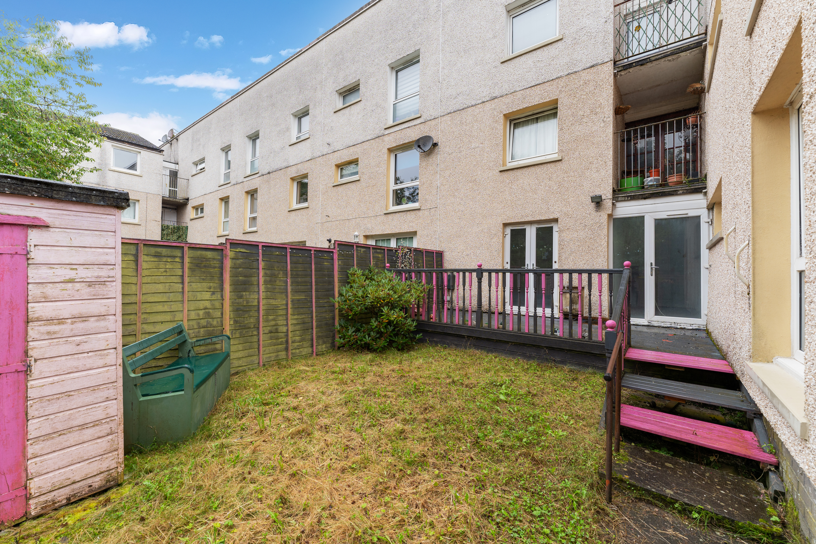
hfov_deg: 104.3
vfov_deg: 81.2
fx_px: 317
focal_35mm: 14
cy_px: 272
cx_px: 408
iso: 100
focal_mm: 14
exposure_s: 1/100
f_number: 4.5
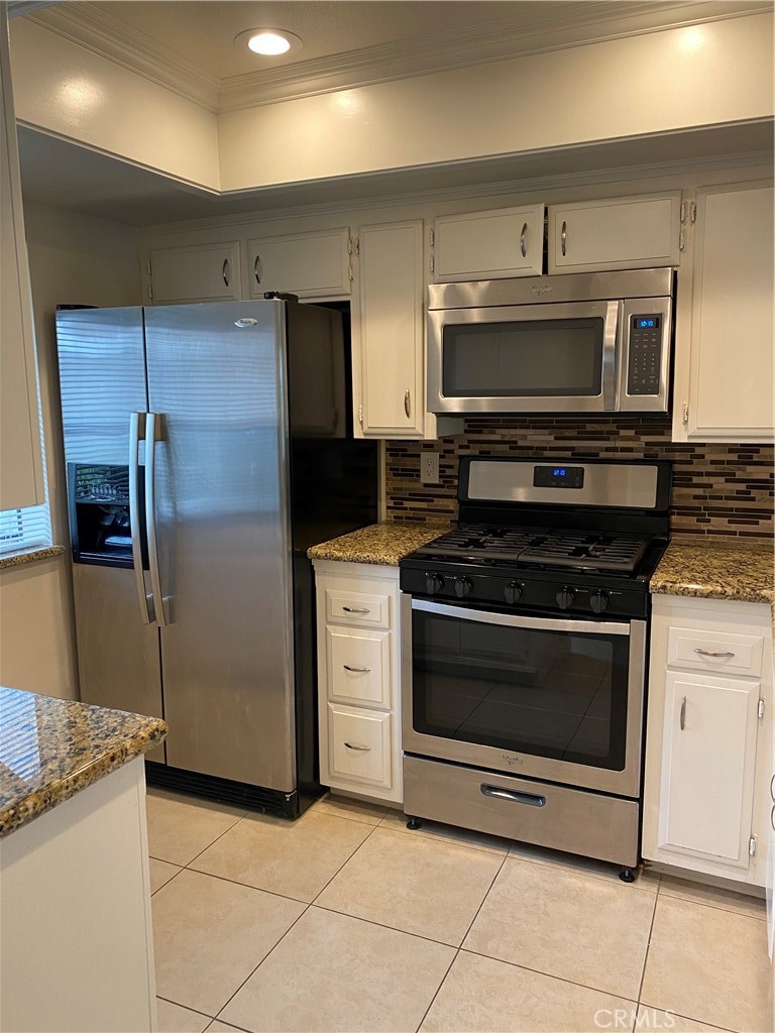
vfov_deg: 67.3
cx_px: 388
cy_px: 516
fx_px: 776
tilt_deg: -10.5
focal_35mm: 26
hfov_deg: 53.1
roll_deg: +0.9
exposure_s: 1/60
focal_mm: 4.25
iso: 100
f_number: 1.8
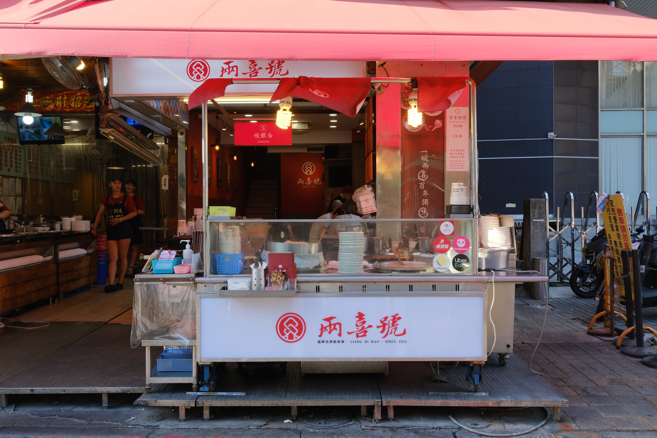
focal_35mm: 33
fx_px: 602
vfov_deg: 40.0
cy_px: 219
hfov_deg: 57.2
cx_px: 328
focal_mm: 22
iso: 500
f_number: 7.1
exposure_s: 1/125
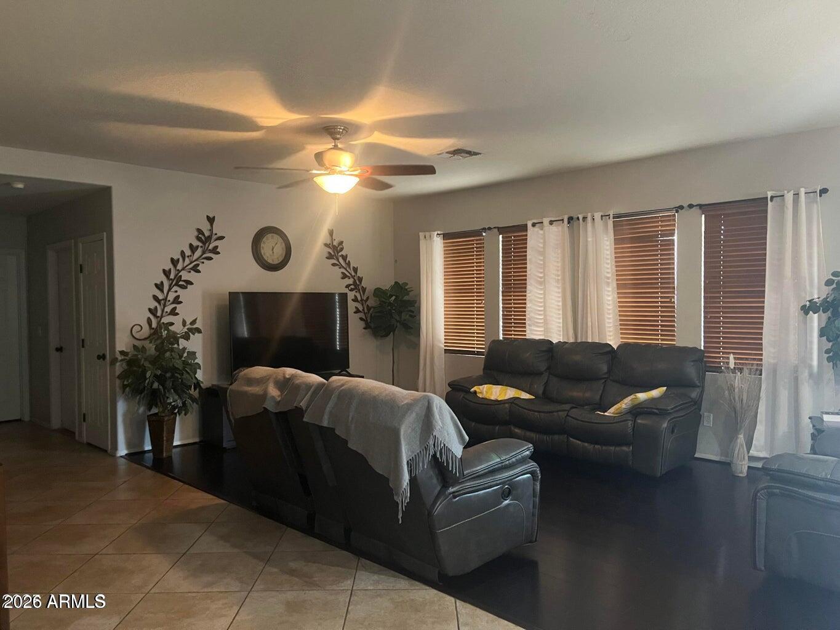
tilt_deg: -1.5
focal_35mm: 26
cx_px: 420
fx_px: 631
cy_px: 315
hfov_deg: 67.3
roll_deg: +0.9
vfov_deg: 53.1
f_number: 1.6
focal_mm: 5.1
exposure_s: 1/30
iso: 500
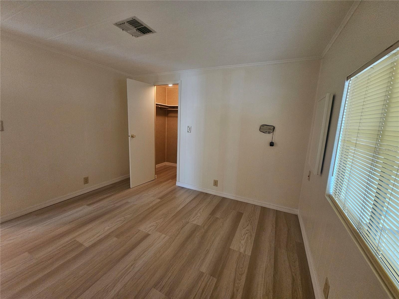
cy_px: 150
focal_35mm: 13
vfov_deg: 89.9
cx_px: 200
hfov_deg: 106.2
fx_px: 150
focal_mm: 2.2
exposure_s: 1/30
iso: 640
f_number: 2.2
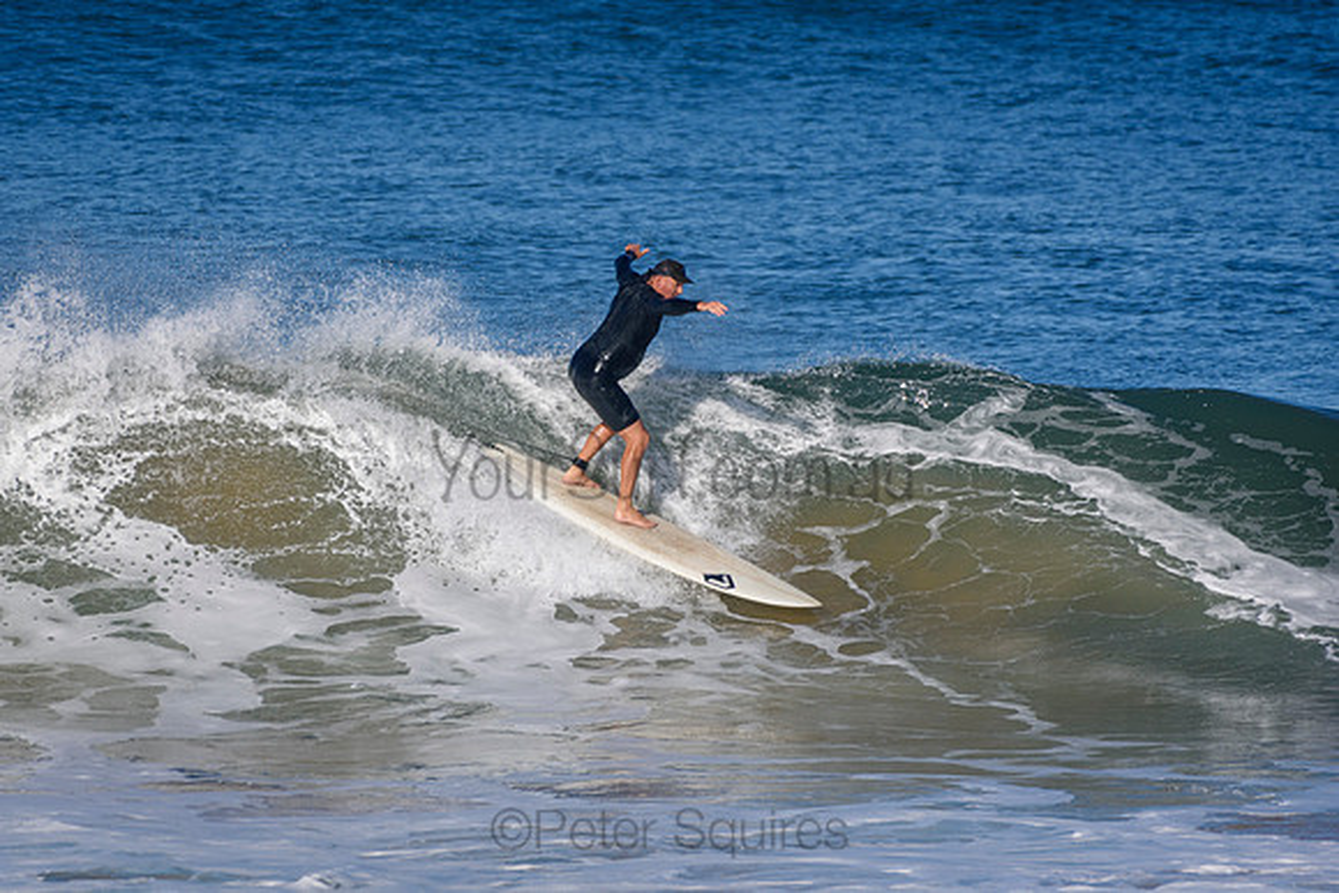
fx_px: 27901
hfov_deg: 2.7
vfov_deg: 1.8
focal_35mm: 750
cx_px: 670
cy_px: 446
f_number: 5.6
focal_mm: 500
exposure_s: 1/2000
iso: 220
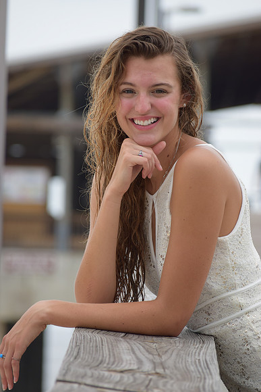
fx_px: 2771
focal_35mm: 255
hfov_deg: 5.4
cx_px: 130
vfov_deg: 8.1
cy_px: 196
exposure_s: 1/320
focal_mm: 170
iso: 200
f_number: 5.6
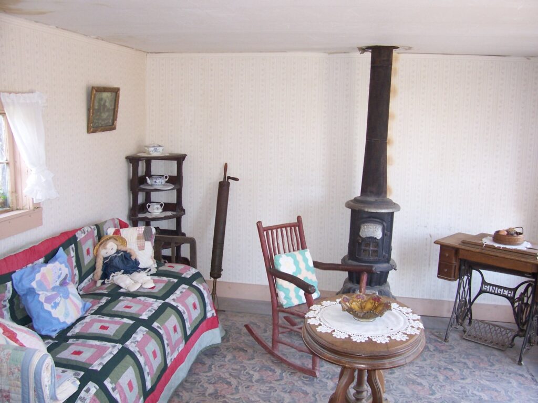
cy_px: 202
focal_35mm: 34
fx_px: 528
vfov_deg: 41.8
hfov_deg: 54.0
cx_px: 269
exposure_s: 1/90
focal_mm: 5.6
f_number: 2.7
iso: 125
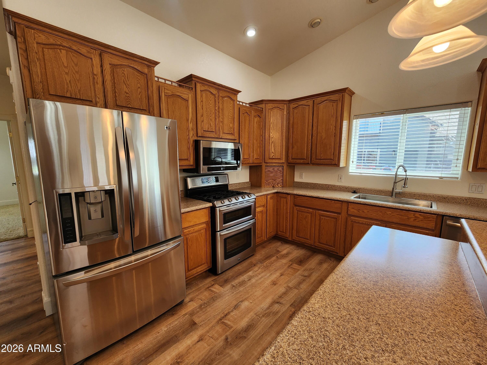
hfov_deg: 106.2
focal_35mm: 13
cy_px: 182
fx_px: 183
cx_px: 244
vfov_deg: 89.9
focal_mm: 2.2
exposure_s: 1/60
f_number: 2.2
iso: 80
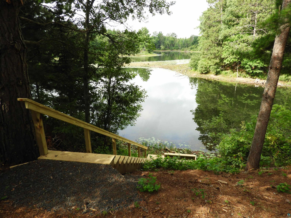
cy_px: 109
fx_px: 202
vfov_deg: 56.8
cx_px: 146
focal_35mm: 24
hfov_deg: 71.6
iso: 100
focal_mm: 4.3
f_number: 3.3
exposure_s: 1/250
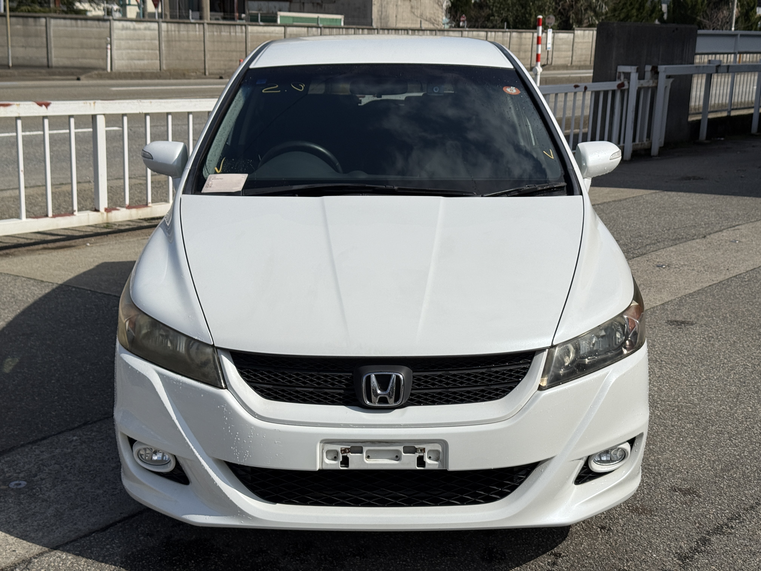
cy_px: 286
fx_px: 1055
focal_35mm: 48
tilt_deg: -13.0
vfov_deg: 30.3
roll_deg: -1.4
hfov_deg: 39.7
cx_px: 380
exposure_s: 1/11364
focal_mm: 6.76
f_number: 1.78
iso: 50
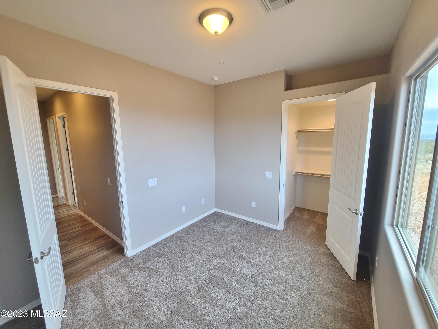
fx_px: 164
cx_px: 219
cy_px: 164
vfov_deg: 89.9
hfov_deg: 106.2
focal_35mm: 13
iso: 125
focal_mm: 2.2
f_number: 2.2
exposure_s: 1/60
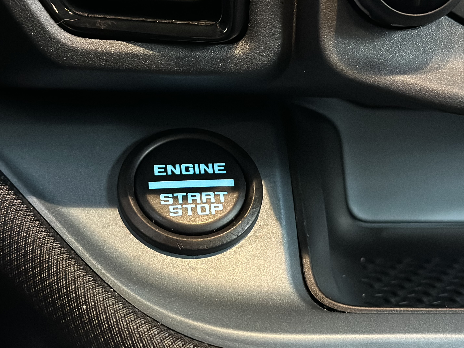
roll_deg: -3.6
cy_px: 185
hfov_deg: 28.6
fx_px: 912
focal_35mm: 68
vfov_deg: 21.6
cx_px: 234
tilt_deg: -18.3
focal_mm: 6.86
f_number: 1.78
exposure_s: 1/30
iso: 800
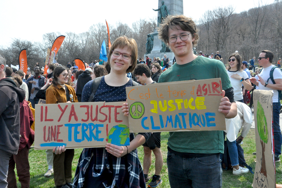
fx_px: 293
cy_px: 94
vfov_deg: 35.4
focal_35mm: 38
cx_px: 141
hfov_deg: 51.3
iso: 1000
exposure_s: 1/400
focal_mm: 25
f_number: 16
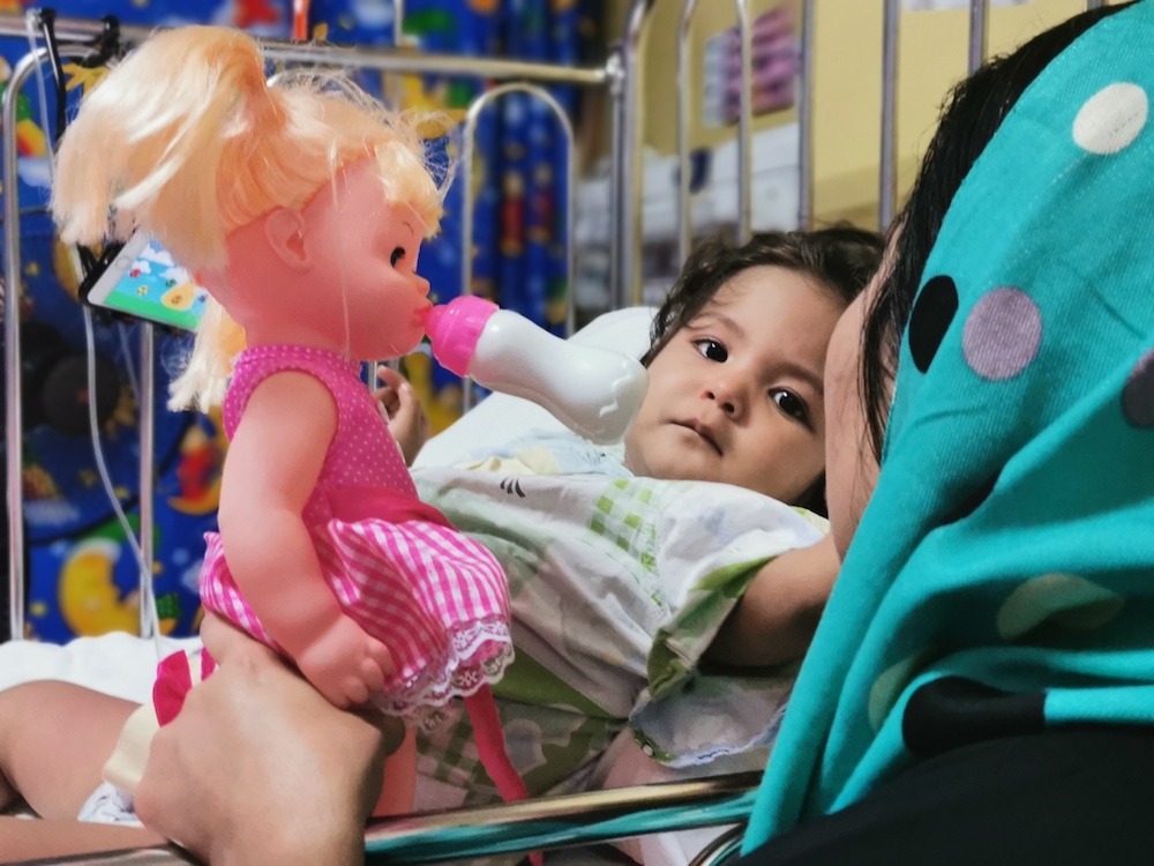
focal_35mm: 45
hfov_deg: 42.1
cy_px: 433
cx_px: 577
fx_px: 1500
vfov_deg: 32.2
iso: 320
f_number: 1.8
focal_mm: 5.58
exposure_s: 1/33.3
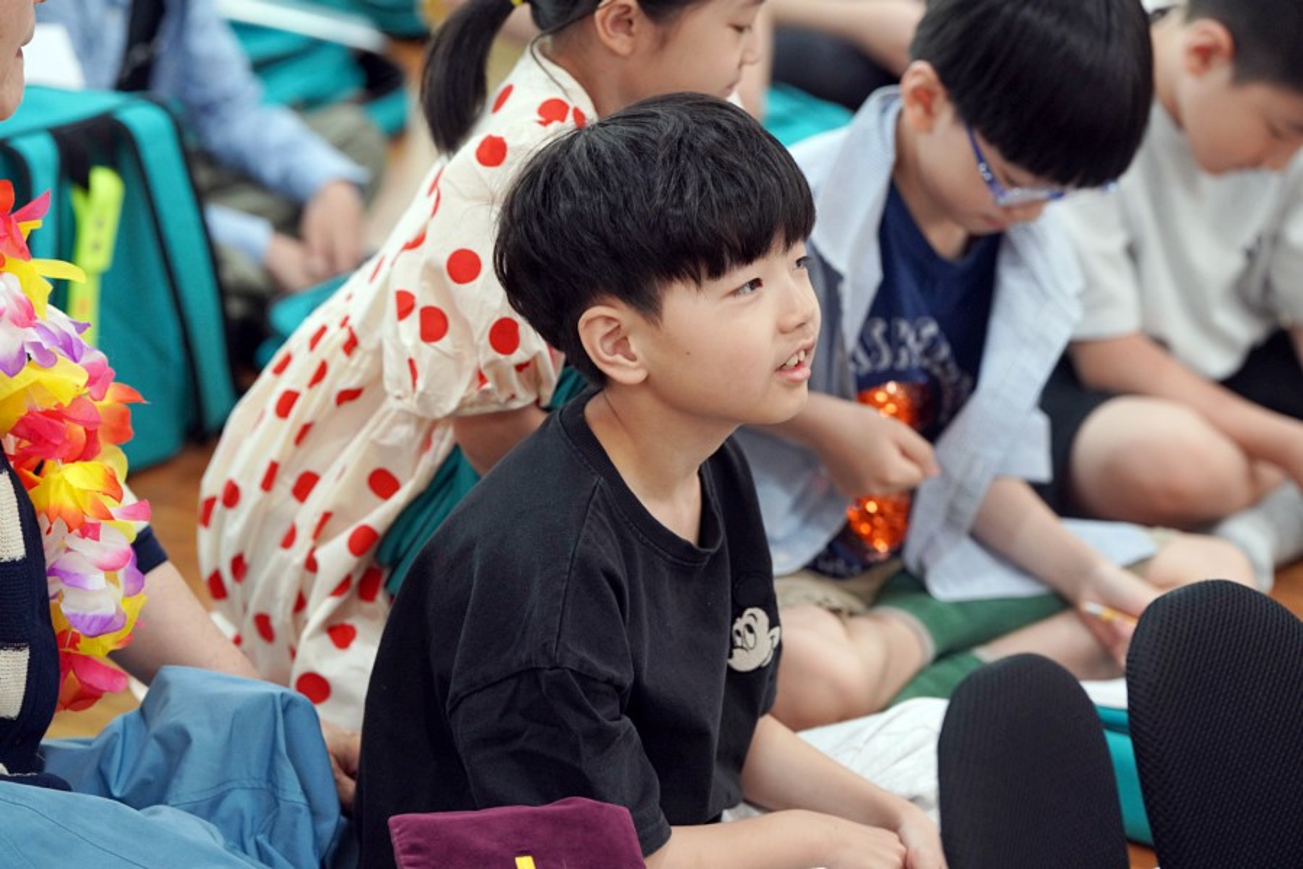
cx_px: 652
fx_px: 5031
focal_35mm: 139
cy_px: 434
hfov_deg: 14.8
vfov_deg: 9.9
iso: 2000
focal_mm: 139
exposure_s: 1/160
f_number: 4
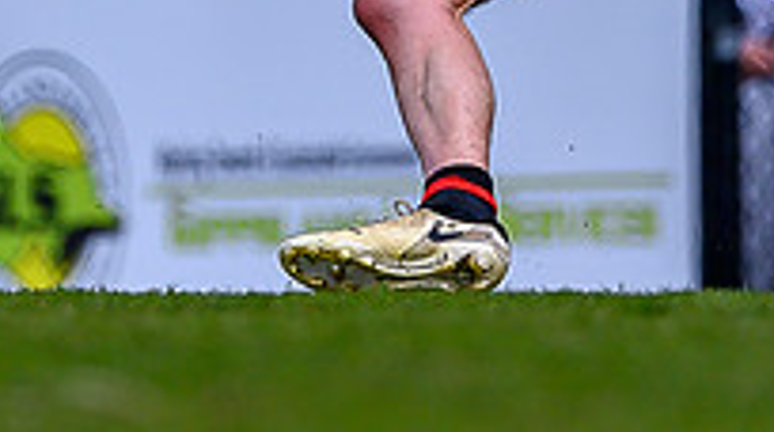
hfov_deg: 0.7
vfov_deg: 0.4
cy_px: -503
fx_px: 67908
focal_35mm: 3314
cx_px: 88
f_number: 4
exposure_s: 1/2500
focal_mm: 500
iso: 280
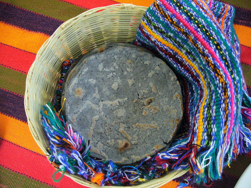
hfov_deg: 51.4
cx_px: 128
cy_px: 97
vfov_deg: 39.7
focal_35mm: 36
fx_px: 261
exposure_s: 1/200
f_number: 2.8
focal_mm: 5.8
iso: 400
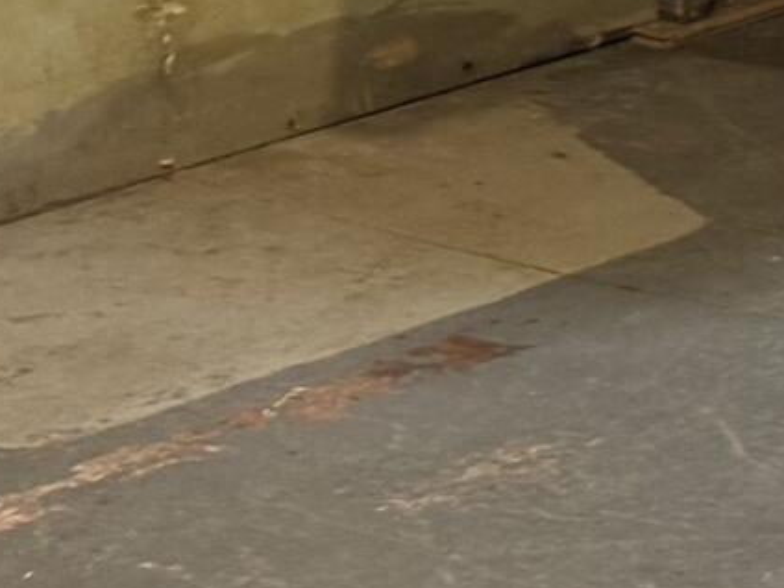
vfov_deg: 8.3
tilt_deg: -7.8
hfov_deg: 9.6
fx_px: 3850
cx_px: 2186
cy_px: -560
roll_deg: +0.1
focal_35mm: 170
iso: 200
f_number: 1.78
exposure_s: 1/60
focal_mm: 6.76
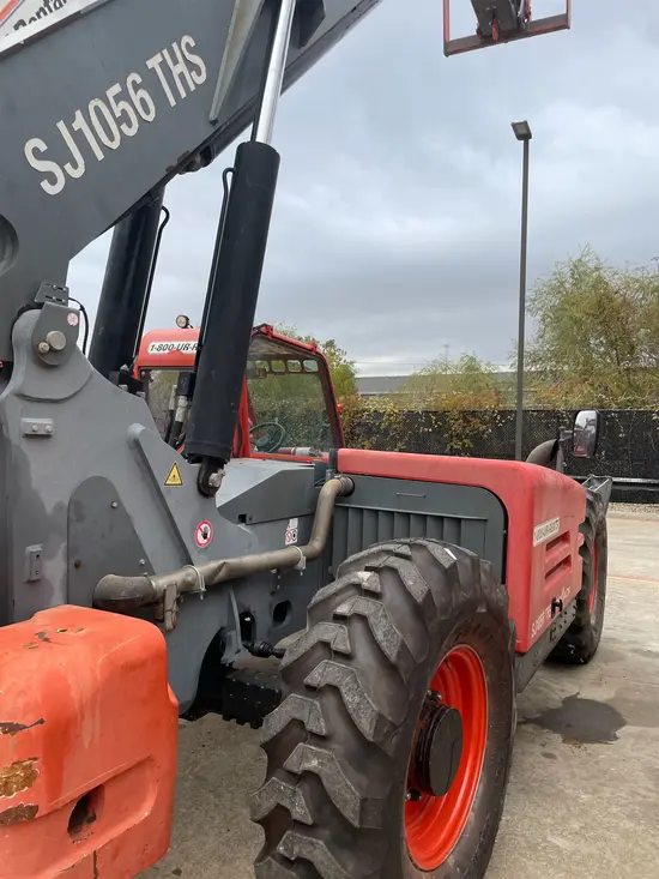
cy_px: 440
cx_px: 330
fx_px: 660
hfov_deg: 53.1
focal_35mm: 26
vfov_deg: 67.3
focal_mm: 4.2
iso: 32
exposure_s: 1/543
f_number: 1.6
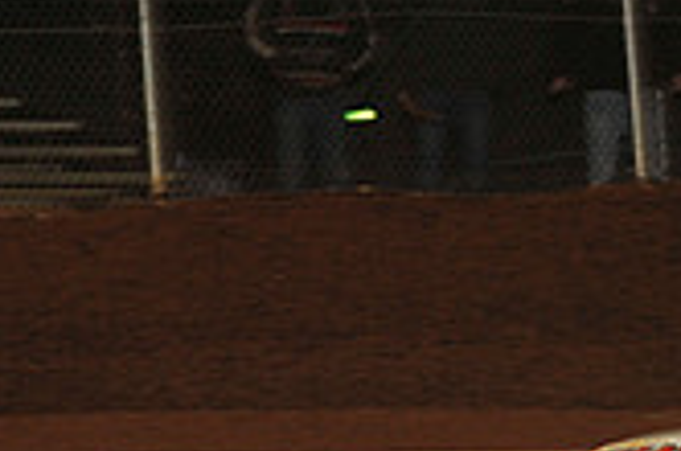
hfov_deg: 5.6
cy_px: 607
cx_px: 792
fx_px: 6929
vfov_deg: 3.7
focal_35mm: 367
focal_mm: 105
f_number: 6.3
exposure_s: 1/250
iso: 800
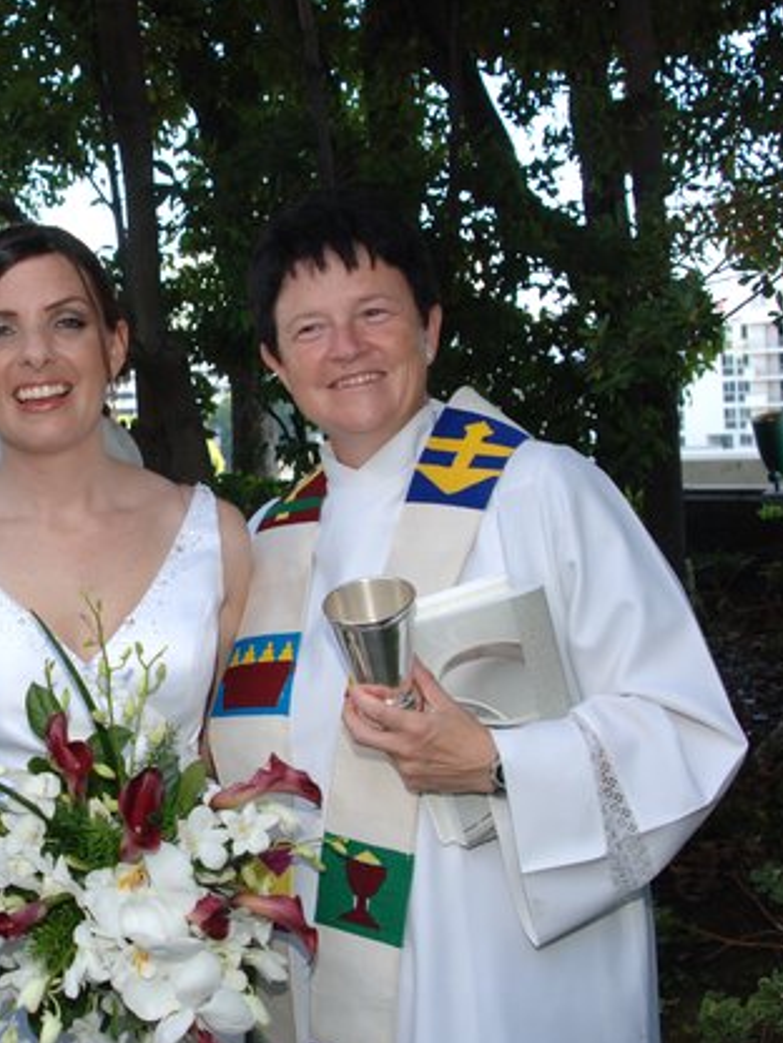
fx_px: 1870
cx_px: 38
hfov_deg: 22.9
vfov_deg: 31.2
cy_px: 523
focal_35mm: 62
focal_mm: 28
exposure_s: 1/100
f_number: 5.6
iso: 400
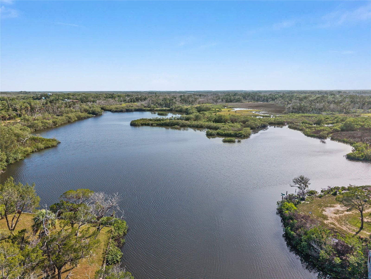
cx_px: 186
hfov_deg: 71.6
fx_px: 257
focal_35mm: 24
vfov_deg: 56.8
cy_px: 140
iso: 270
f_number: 1.8
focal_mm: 8.67
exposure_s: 1/6400
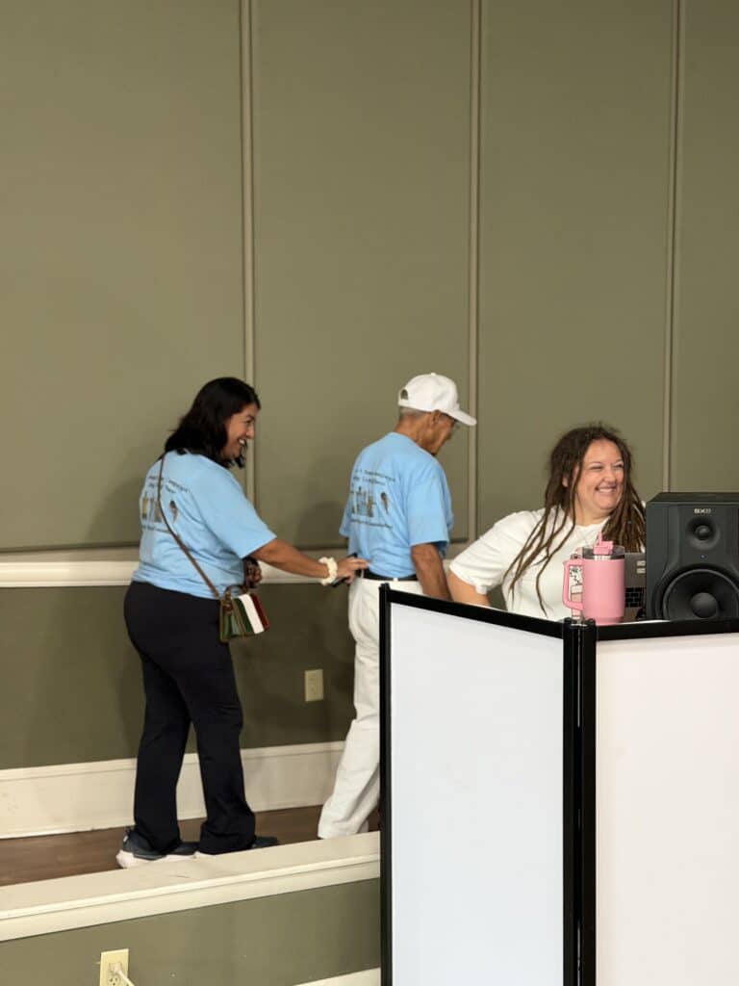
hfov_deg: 30.3
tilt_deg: -2.2
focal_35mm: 48
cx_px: 370
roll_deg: -0.4
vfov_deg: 39.7
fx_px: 1366
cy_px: 493
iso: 250
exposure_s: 1/40
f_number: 1.78
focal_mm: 6.76
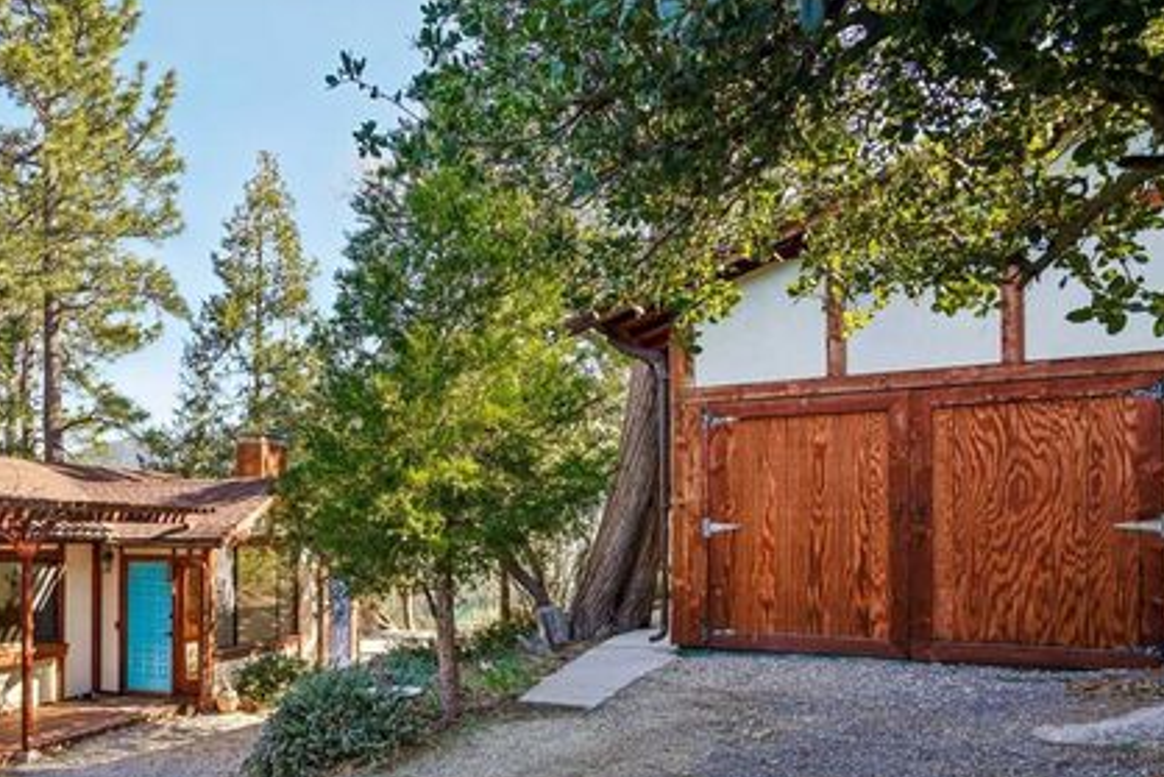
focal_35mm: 26
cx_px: 351
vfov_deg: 48.0
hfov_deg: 66.7
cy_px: 565
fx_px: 841
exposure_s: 1/40
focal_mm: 17
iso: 100
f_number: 8
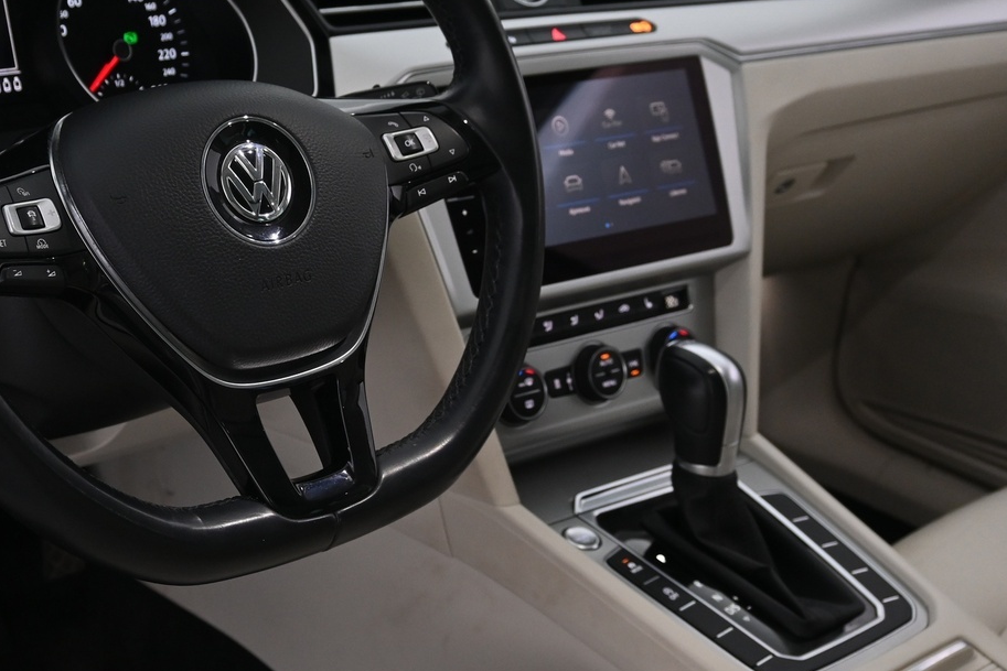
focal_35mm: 56
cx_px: 234
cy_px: 347
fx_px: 1563
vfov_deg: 24.2
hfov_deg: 34.8
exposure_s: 1/30
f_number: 4
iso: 720
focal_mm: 21
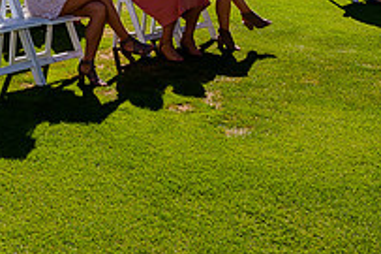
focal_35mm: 77
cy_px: -69
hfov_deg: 25.6
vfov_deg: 16.8
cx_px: 43
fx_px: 814
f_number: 9
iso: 125
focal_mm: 24
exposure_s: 1/320
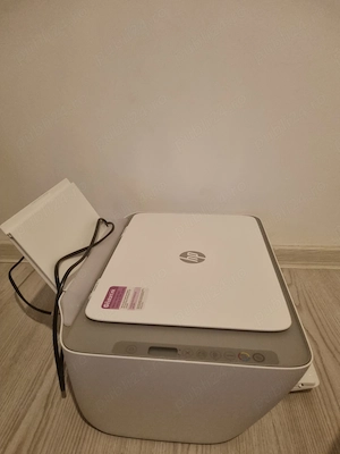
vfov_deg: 67.3
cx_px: 170
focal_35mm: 26
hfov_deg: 53.1
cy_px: 227
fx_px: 340
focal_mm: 5.4
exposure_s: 1/50
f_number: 1.8
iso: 800
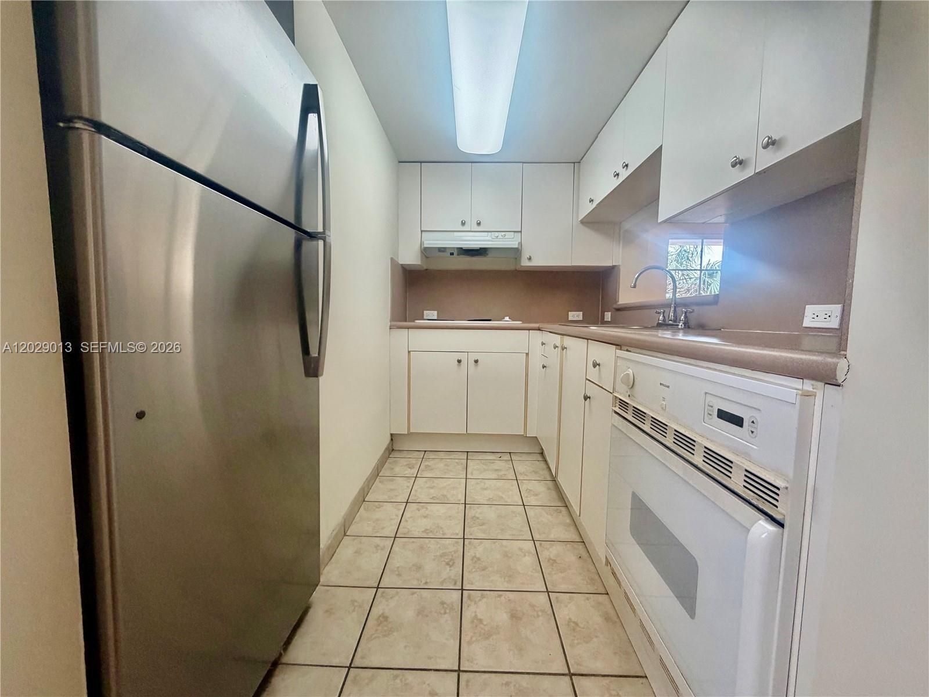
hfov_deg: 102.1
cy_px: 348
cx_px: 464
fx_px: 376
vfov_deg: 85.7
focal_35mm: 14
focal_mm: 2.22
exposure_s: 1/120
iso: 160
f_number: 2.2
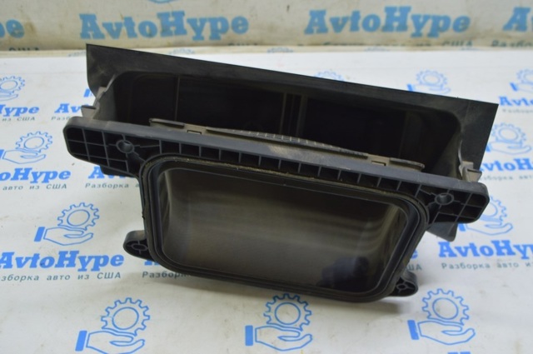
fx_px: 532
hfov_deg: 53.2
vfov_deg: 36.8
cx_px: 266
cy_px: 177
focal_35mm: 36
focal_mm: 24
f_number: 5.6
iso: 400
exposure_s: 1/20
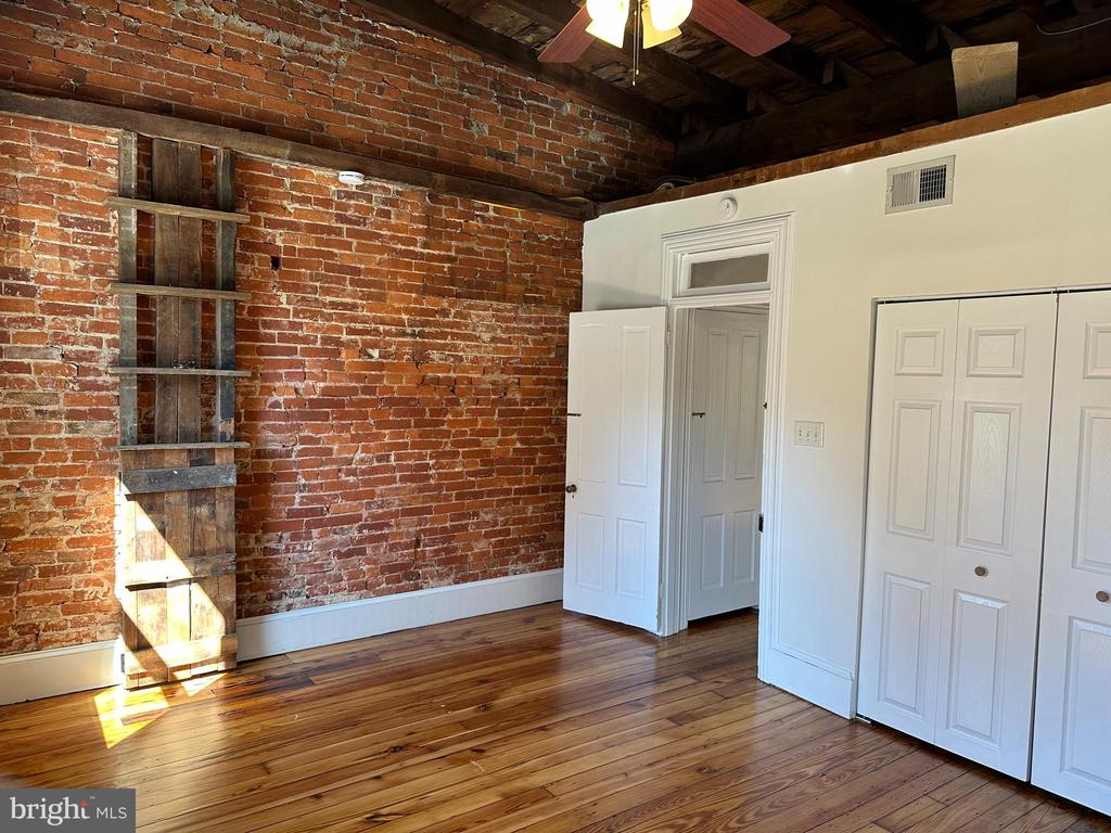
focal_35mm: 24
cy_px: 416
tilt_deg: -4.0
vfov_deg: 56.8
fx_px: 770
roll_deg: -1.3
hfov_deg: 71.6
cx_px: 556
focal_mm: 6.86
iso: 125
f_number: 1.78
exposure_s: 1/120
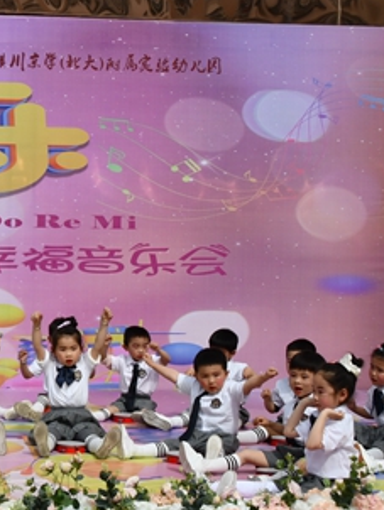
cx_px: -7
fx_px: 1241
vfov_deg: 23.3
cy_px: 244
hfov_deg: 17.2
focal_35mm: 84
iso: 400
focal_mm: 22
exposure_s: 1/640
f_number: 13
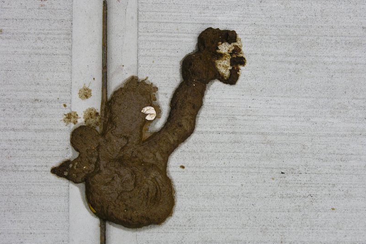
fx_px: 915
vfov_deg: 15.2
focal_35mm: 90
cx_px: 182
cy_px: 122
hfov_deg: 22.6
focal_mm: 21.8
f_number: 4.4
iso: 50
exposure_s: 1/66.1
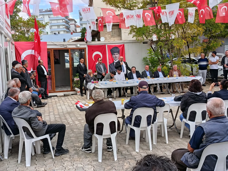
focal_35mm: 39
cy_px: 86
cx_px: 114
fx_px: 257
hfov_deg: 47.9
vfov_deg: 36.8
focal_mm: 5.24
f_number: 1.7
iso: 50
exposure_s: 1/175
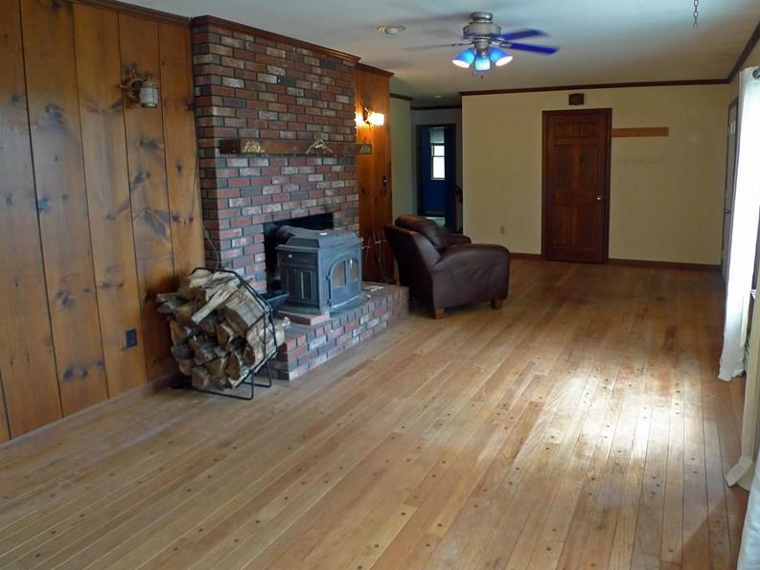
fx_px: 681
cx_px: 468
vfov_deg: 45.4
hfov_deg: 57.7
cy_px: 253
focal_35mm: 31
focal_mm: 5.1
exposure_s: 1/30
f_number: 2
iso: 250
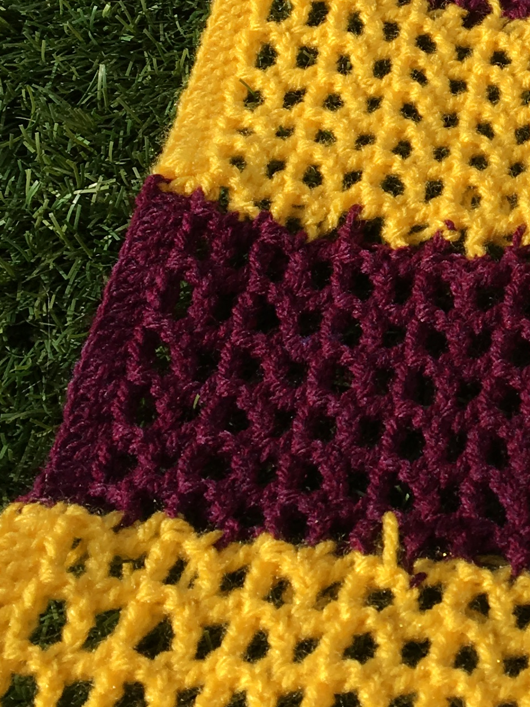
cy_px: 8
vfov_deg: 20.4
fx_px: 1898
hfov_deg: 15.0
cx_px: 745
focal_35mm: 93
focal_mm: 4.15
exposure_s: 1/1748
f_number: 2.2
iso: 25
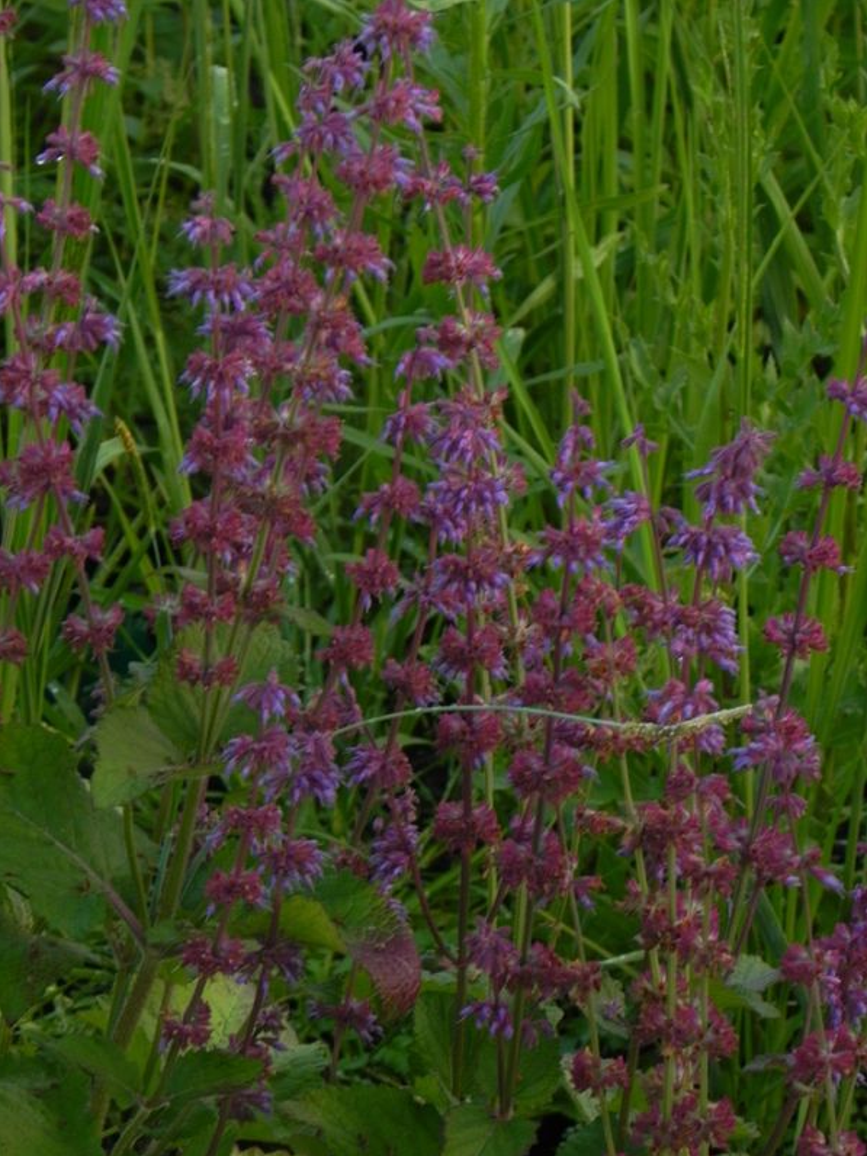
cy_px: 578
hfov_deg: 7.0
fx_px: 7113
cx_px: 433
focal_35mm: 213
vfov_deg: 9.3
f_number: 5
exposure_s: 1/25
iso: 160
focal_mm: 37.7
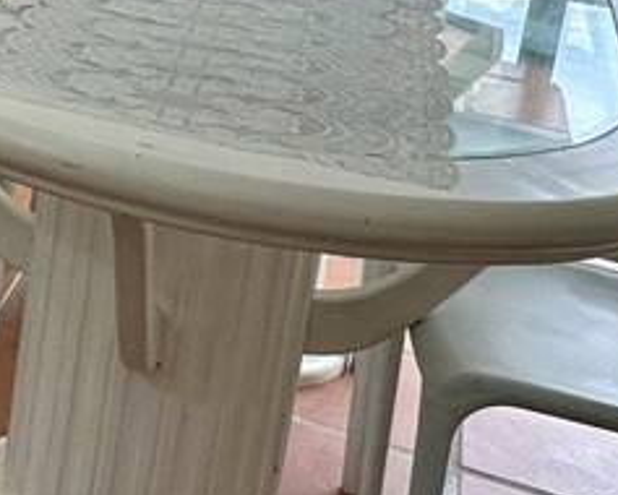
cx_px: -636
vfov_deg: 17.3
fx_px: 1519
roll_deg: -0.5
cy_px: -169
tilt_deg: -12.7
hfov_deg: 16.8
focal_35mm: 83
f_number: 2.2
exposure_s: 1/120
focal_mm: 2.22
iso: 100
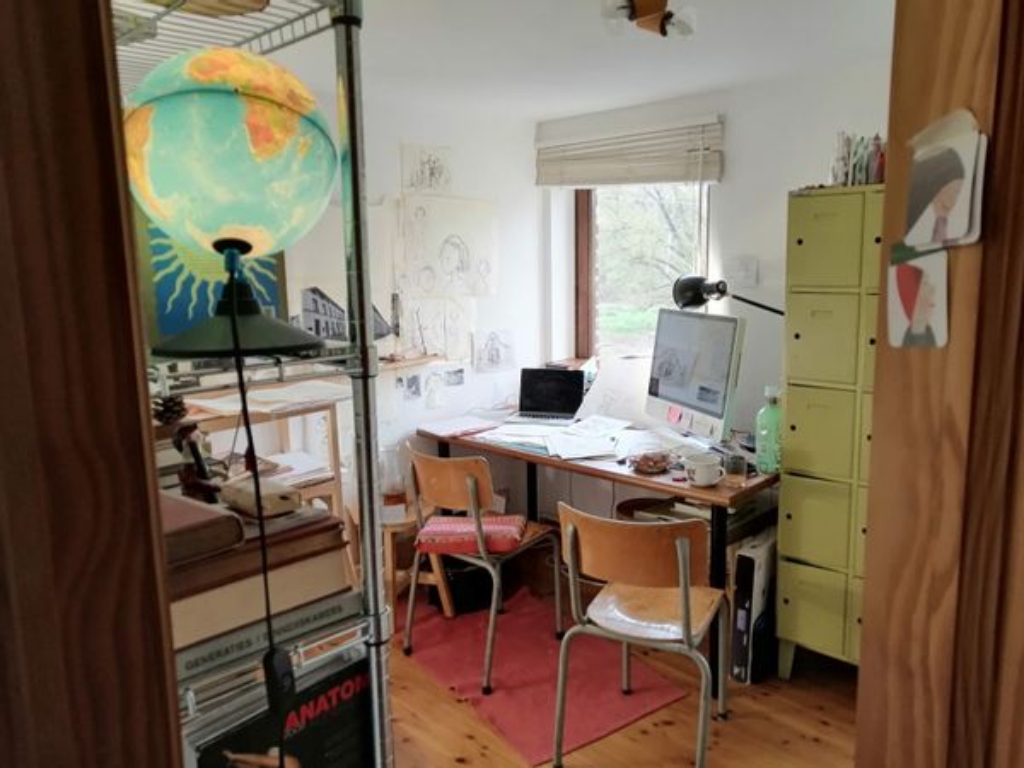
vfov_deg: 53.1
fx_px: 769
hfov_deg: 67.3
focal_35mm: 26
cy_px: 384
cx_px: 512
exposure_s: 1/60
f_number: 1.8
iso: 200
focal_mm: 3.96
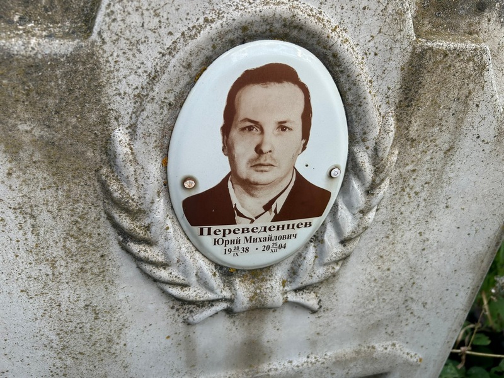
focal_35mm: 26
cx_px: 252
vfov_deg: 53.1
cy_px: 189
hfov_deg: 67.3
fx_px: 379
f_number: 1.5
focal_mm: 5.7
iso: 50
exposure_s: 1/775
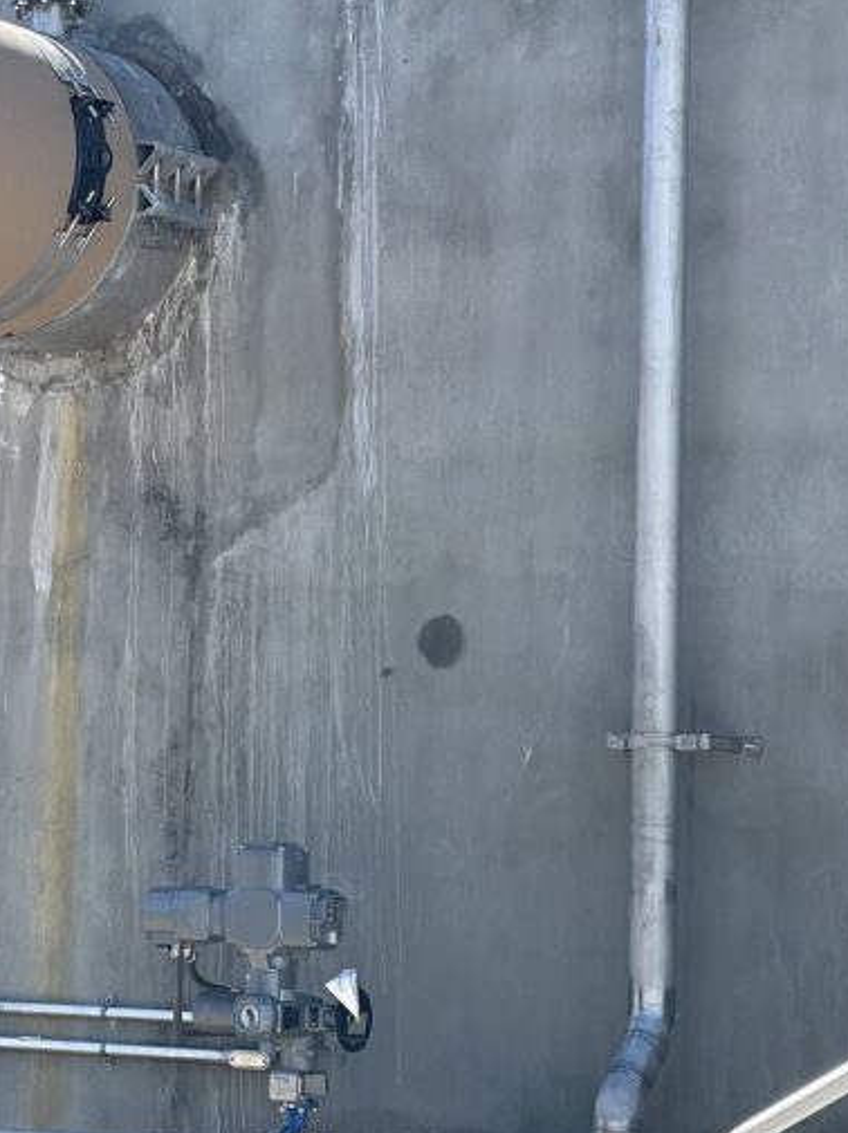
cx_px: 123
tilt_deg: +8.0
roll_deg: -1.8
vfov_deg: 15.2
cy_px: 425
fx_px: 4252
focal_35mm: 130
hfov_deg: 11.3
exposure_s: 1/461
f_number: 2.2
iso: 20
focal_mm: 7.5
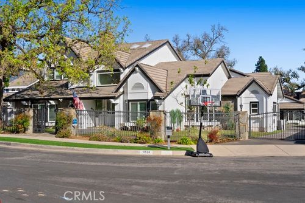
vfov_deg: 28.7
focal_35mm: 47
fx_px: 398
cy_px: 102
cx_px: 152
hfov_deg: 41.9
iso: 250
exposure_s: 1/750
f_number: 8
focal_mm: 47
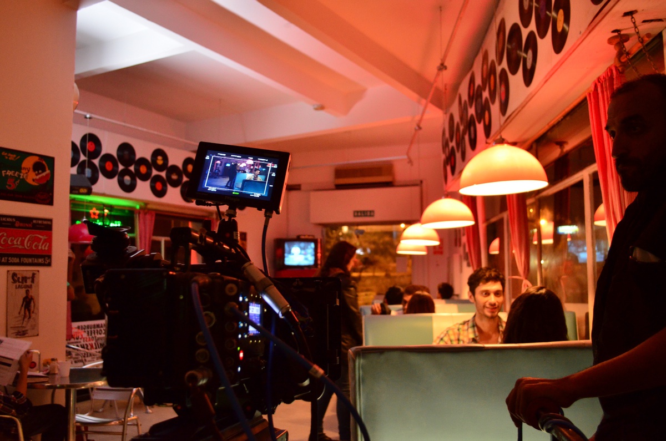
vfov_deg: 39.8
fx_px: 609
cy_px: 220
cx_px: 333
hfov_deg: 57.3
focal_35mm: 33
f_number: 4
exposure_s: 1/25
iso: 1600
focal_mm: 22
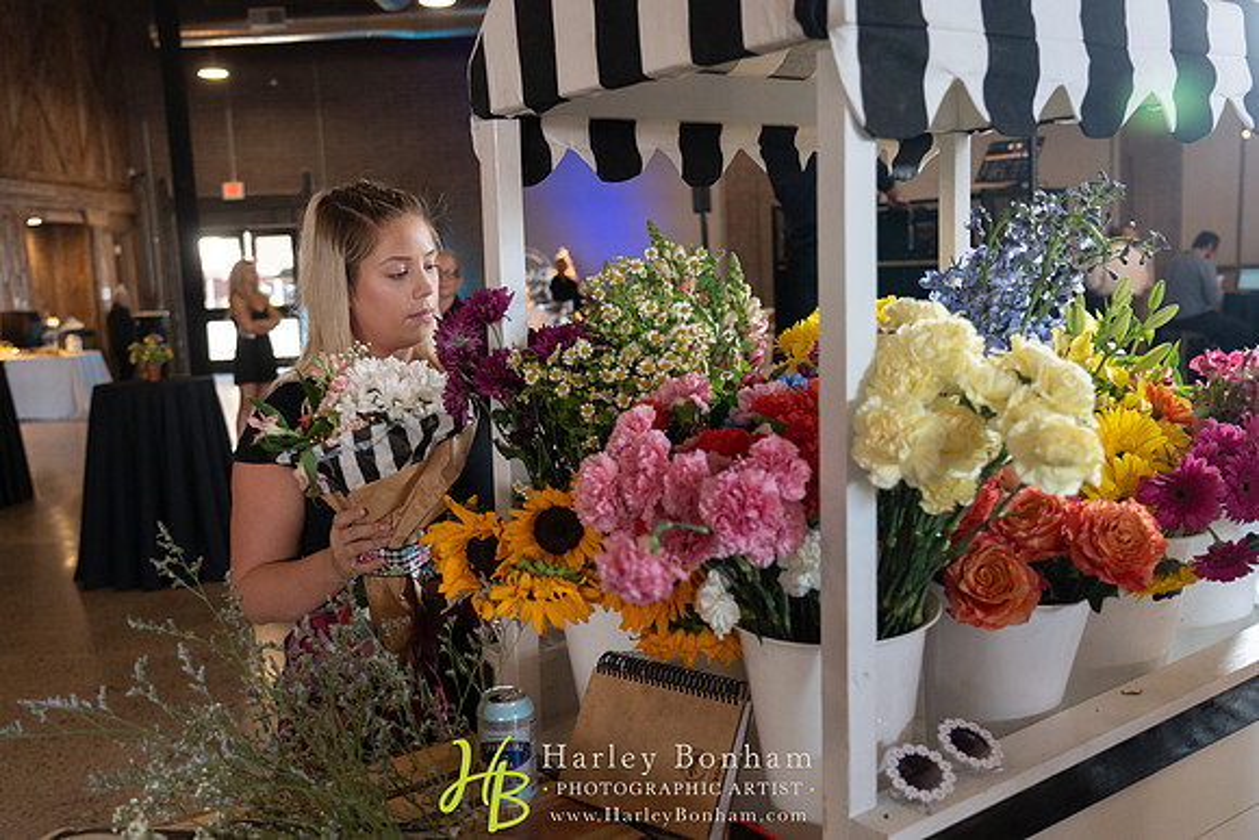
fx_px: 1189
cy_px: 420
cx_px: 630
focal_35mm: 34
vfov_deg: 38.9
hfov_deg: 55.8
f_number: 4
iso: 1250
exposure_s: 1/125
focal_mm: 34
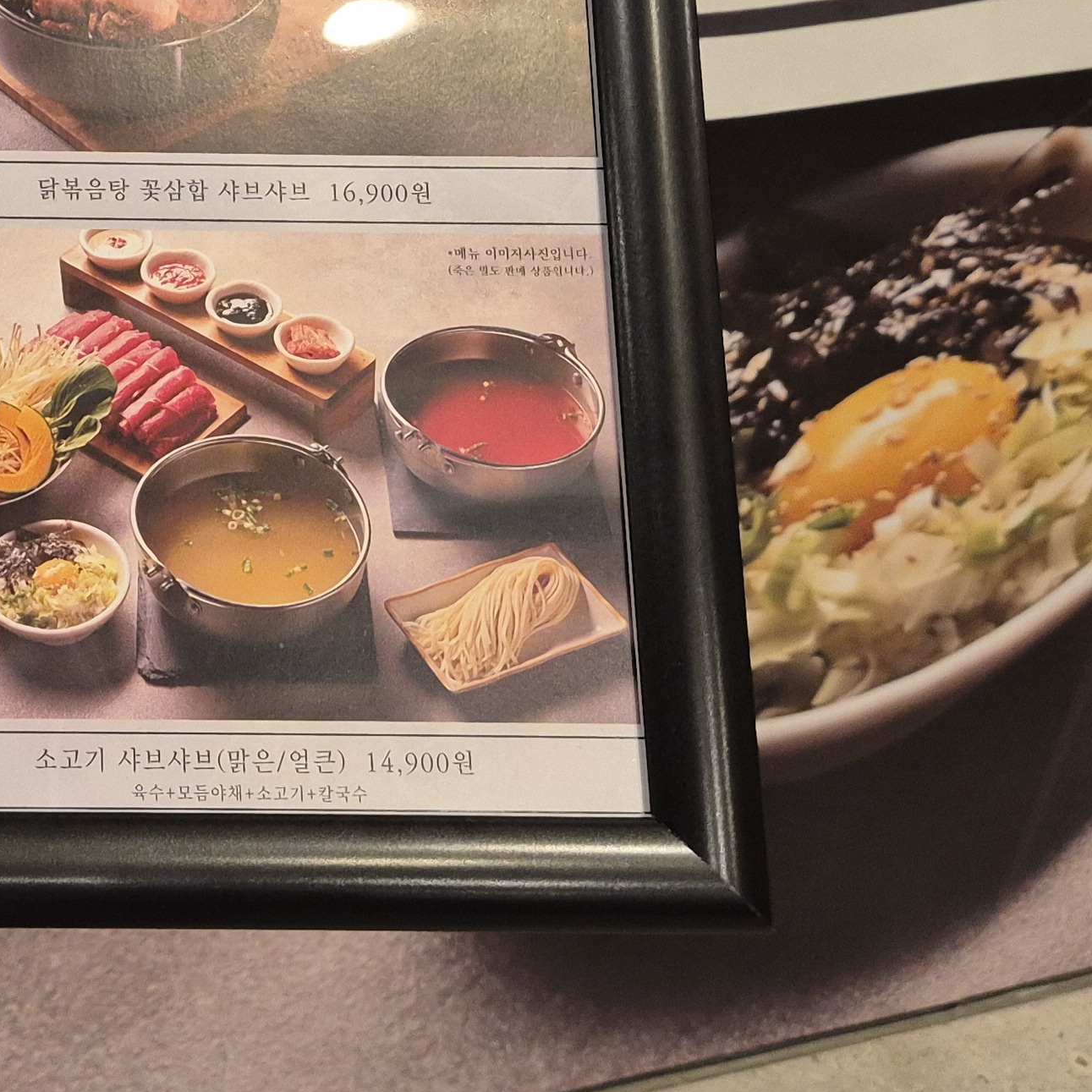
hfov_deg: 25.2
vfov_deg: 26.4
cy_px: 103
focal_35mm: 63
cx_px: -124
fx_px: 2248
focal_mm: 5.4
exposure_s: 1/120
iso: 400
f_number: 1.8
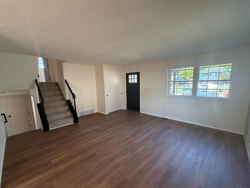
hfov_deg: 98.1
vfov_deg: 81.7
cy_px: 99
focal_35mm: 15
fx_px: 108
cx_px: 120
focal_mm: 2.22
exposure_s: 1/120
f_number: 2.2
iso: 250
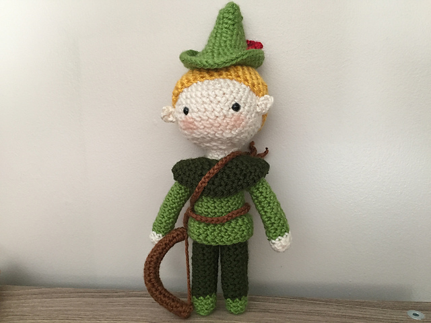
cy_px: 162
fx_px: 361
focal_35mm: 29
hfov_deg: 61.7
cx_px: 216
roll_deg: +1.9
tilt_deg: -11.0
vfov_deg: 48.2
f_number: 2.2
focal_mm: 4.15
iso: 160
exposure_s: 1/30
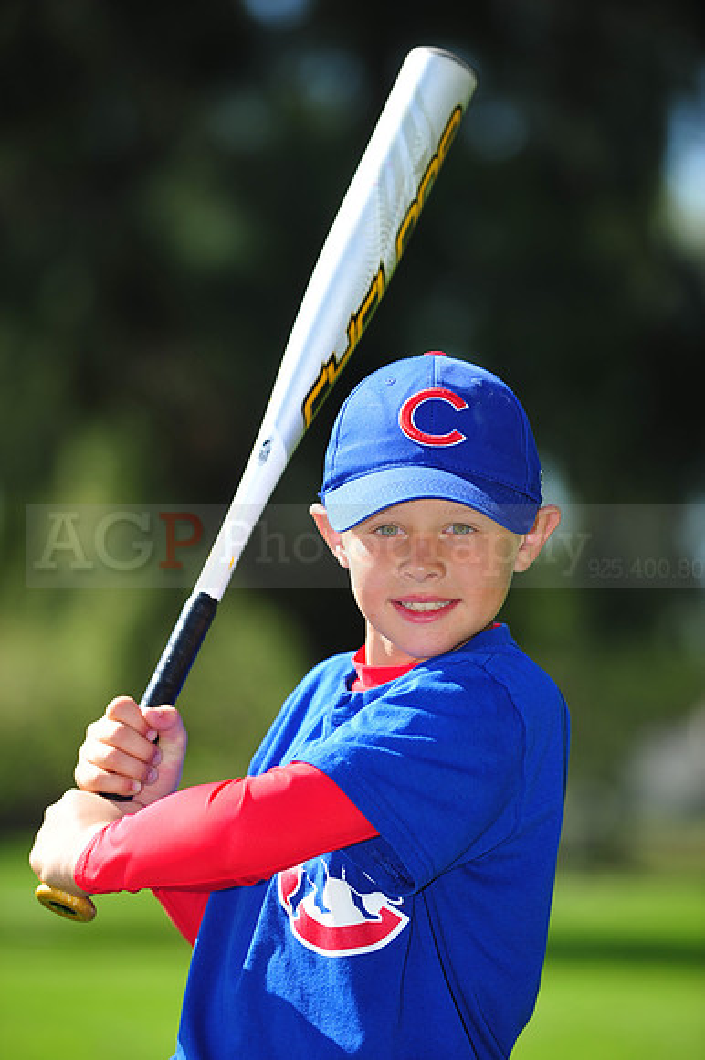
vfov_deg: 10.3
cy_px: 530
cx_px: 352
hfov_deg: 6.9
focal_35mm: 200
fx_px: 5882
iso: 200
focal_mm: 200
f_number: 4.5
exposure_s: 1/800
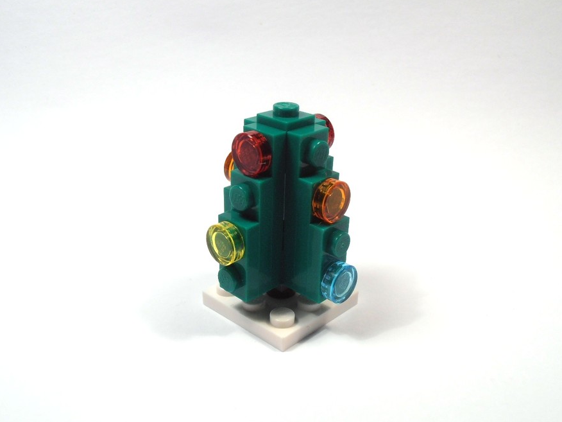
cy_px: 212
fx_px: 617
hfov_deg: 49.0
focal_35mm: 38
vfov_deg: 37.7
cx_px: 277
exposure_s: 1/100
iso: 80
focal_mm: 6.61
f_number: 3.9
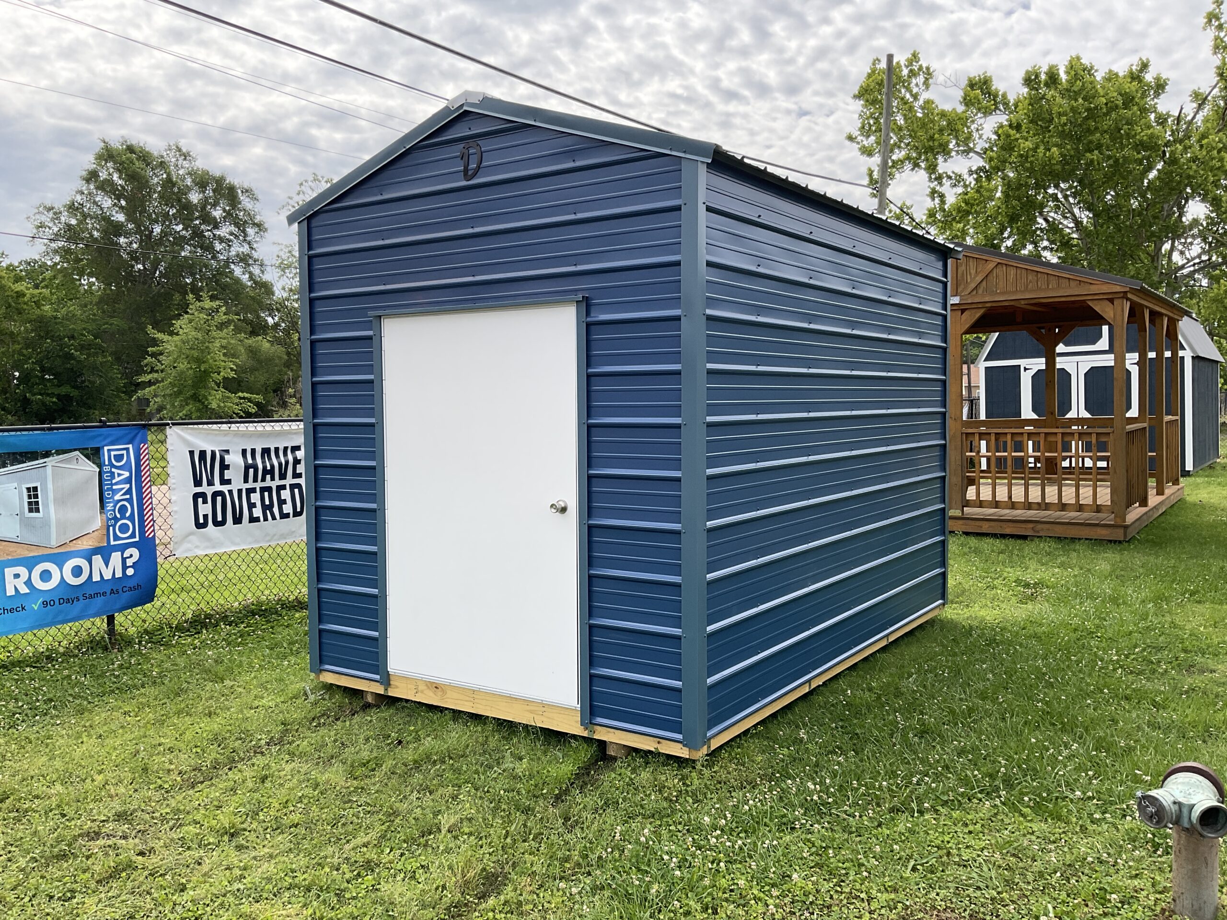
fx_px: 1028
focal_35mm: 29
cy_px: 460
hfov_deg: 61.7
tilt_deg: -4.4
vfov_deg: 48.2
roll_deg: +0.9
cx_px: 614
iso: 16
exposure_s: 1/1195
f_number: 1.8
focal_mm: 3
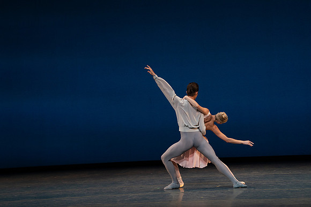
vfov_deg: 6.9
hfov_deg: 10.3
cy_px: 104
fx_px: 1728
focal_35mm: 200
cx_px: 156
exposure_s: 1/500
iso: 3200
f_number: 8
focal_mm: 200
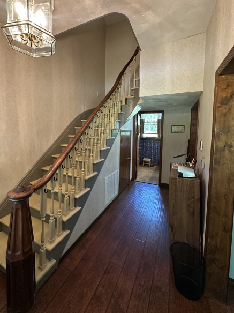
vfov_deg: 94.0
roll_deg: -2.0
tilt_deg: -2.9
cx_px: 101
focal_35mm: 16
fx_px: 144
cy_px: 136
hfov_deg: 77.6
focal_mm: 2.22
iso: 500
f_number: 2.2
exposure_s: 1/60
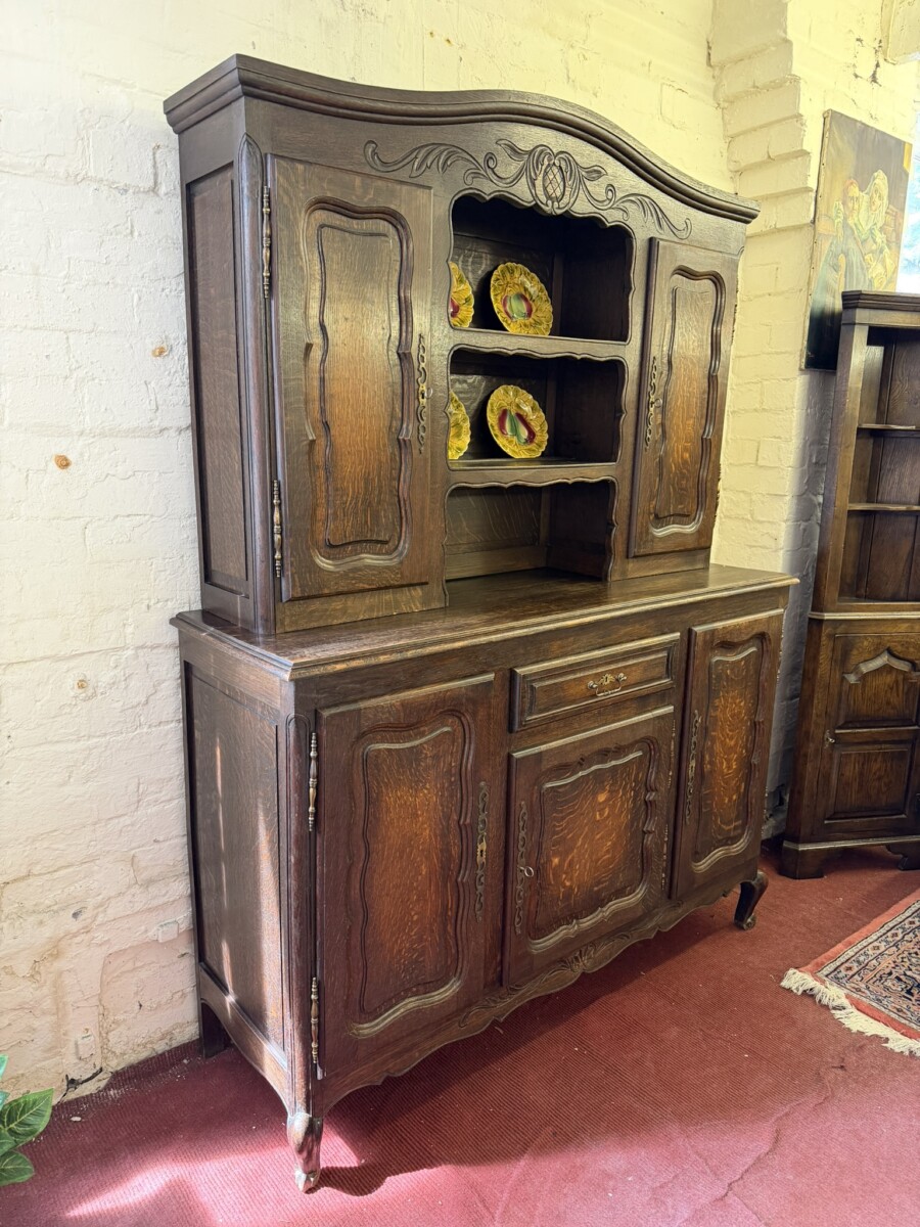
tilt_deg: -13.1
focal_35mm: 24
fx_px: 850
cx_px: 460
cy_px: 614
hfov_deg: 56.8
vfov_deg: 71.6
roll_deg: -2.0
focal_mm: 6.76
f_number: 1.78
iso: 250
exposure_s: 1/50
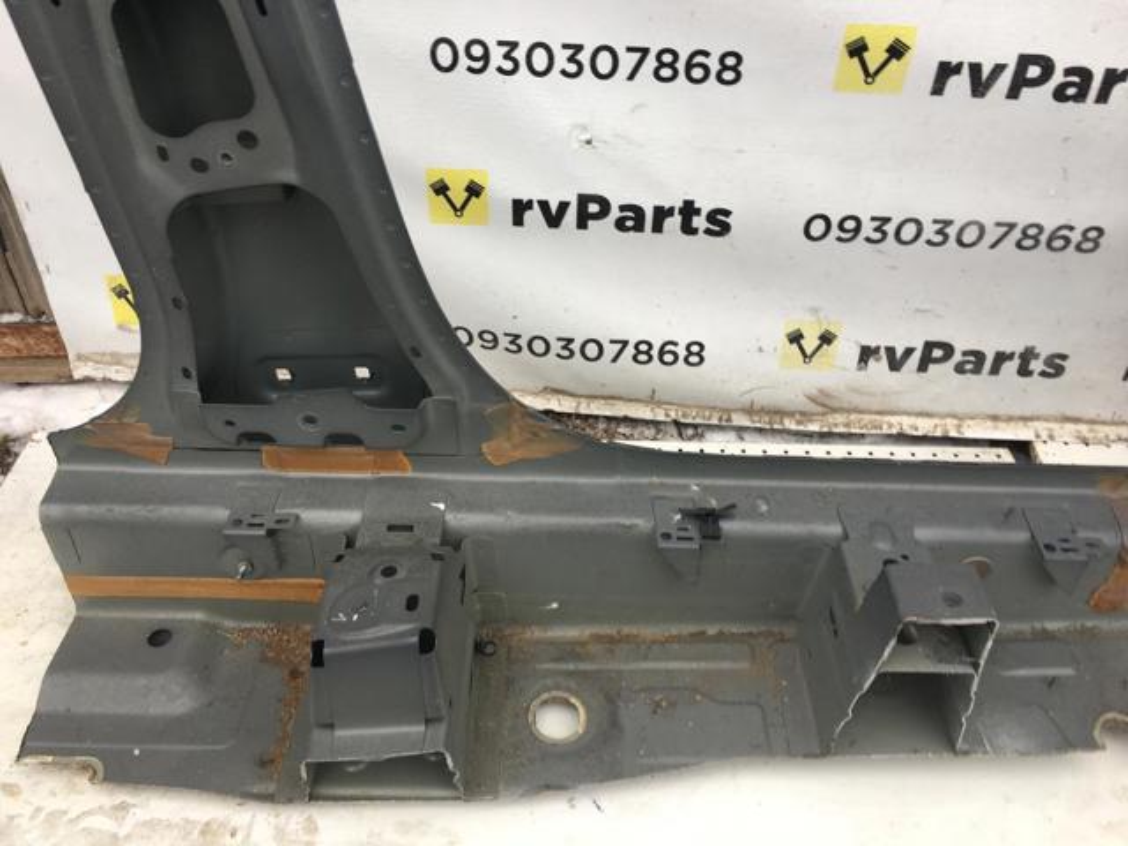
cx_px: 564
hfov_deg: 61.7
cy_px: 423
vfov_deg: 48.2
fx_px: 945
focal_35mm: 29
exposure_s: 1/50
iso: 25
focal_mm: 4.15
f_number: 2.2
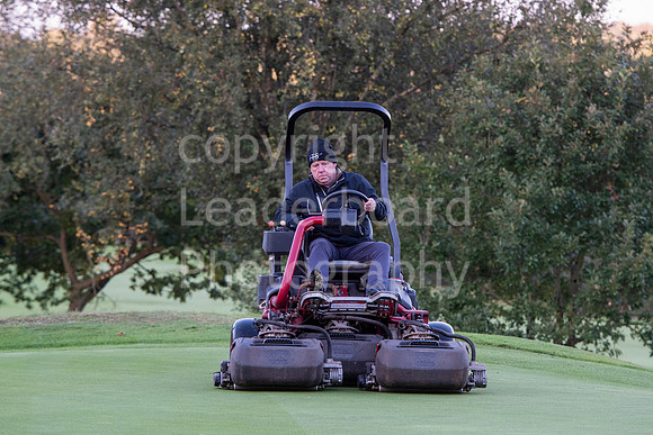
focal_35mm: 240
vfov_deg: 5.7
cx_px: 326
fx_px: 4354
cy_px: 218
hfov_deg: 8.6
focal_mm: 160
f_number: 4.5
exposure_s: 1/250
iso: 1000
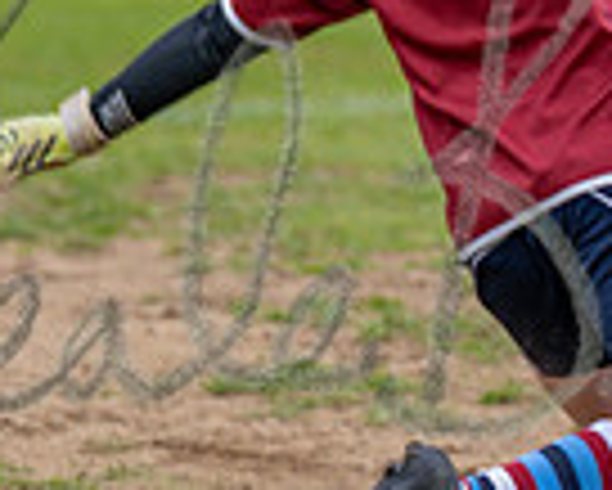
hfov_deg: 3.9
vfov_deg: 3.2
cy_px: 144
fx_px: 8882
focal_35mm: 490
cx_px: 1076
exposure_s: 1/1250
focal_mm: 105
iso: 125
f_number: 2.8
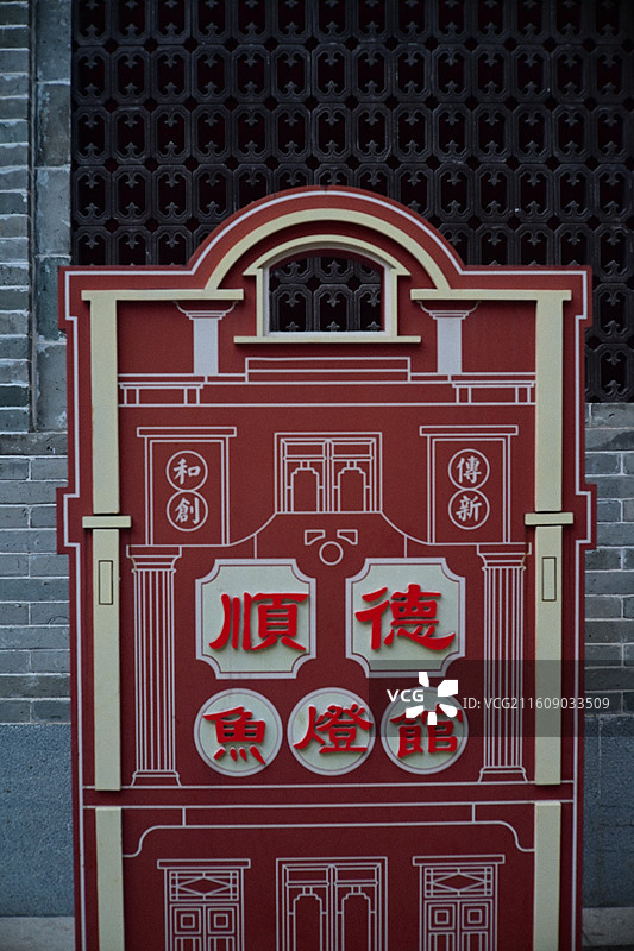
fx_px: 1189
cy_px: 476
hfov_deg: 29.9
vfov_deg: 43.6
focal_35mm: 45
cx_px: 317
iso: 1100
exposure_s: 1/50
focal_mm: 45
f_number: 1.7
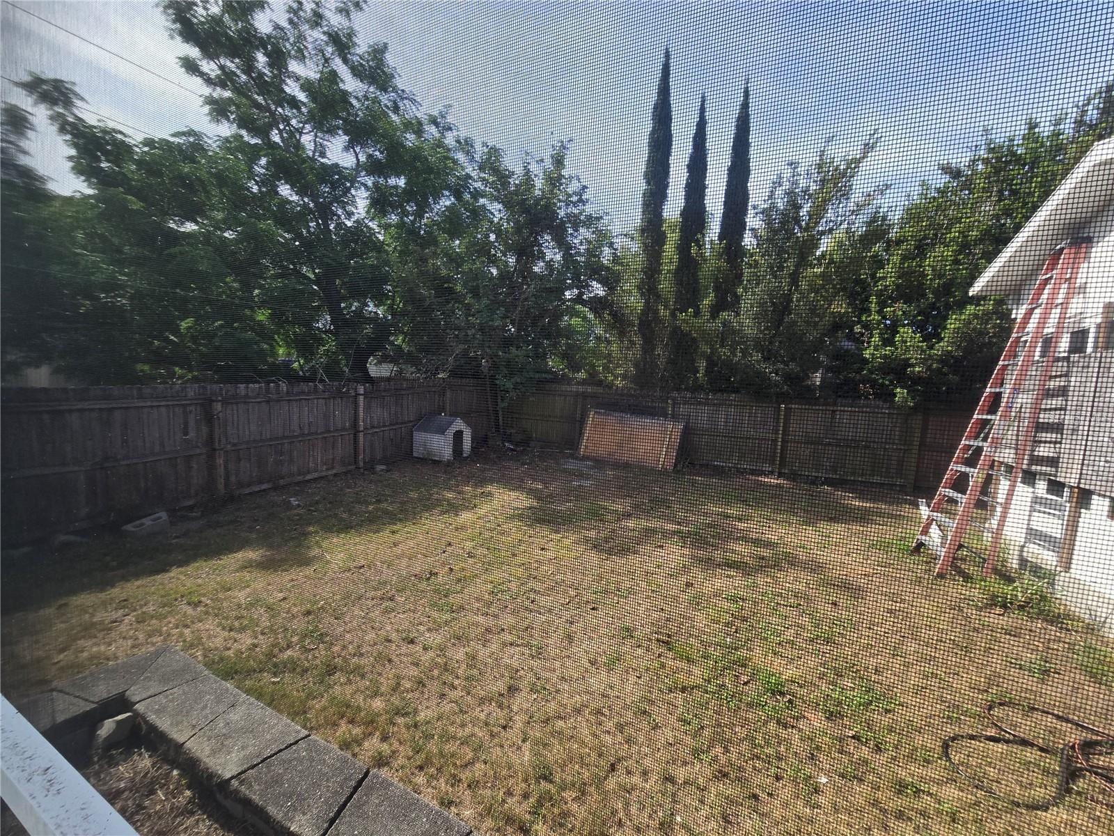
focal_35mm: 13
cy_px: 418
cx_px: 557
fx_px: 418
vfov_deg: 89.9
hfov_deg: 106.2
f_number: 2.2
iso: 50
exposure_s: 1/734
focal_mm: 2.2
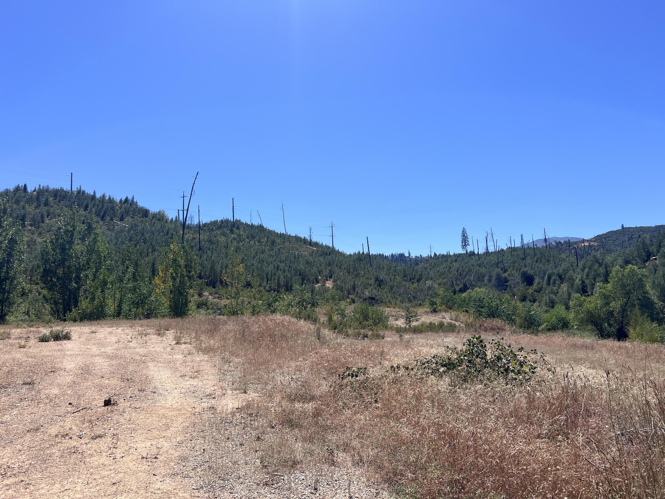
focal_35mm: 26
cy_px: 250
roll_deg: +1.2
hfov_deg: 67.3
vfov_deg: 53.1
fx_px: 499
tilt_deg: +8.2
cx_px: 332
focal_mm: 5.7
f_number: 1.5
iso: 50
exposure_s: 1/5319
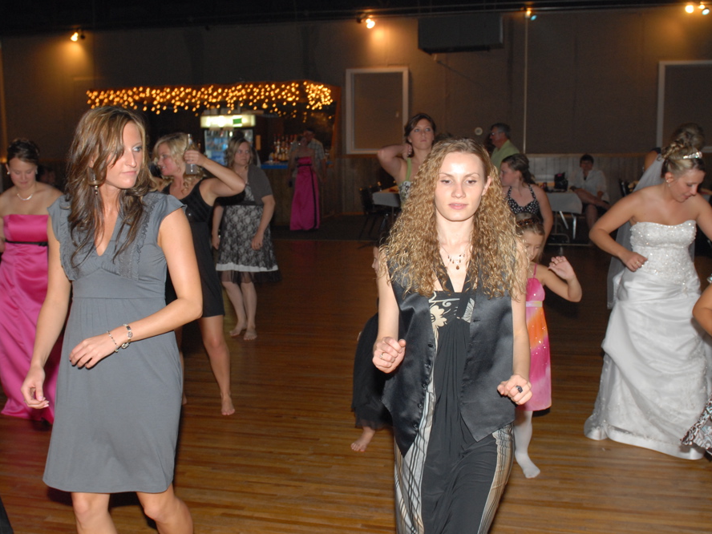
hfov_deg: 47.9
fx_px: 802
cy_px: 267
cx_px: 344
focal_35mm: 39
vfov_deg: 36.8
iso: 400
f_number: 4.5
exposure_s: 1/20
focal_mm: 24
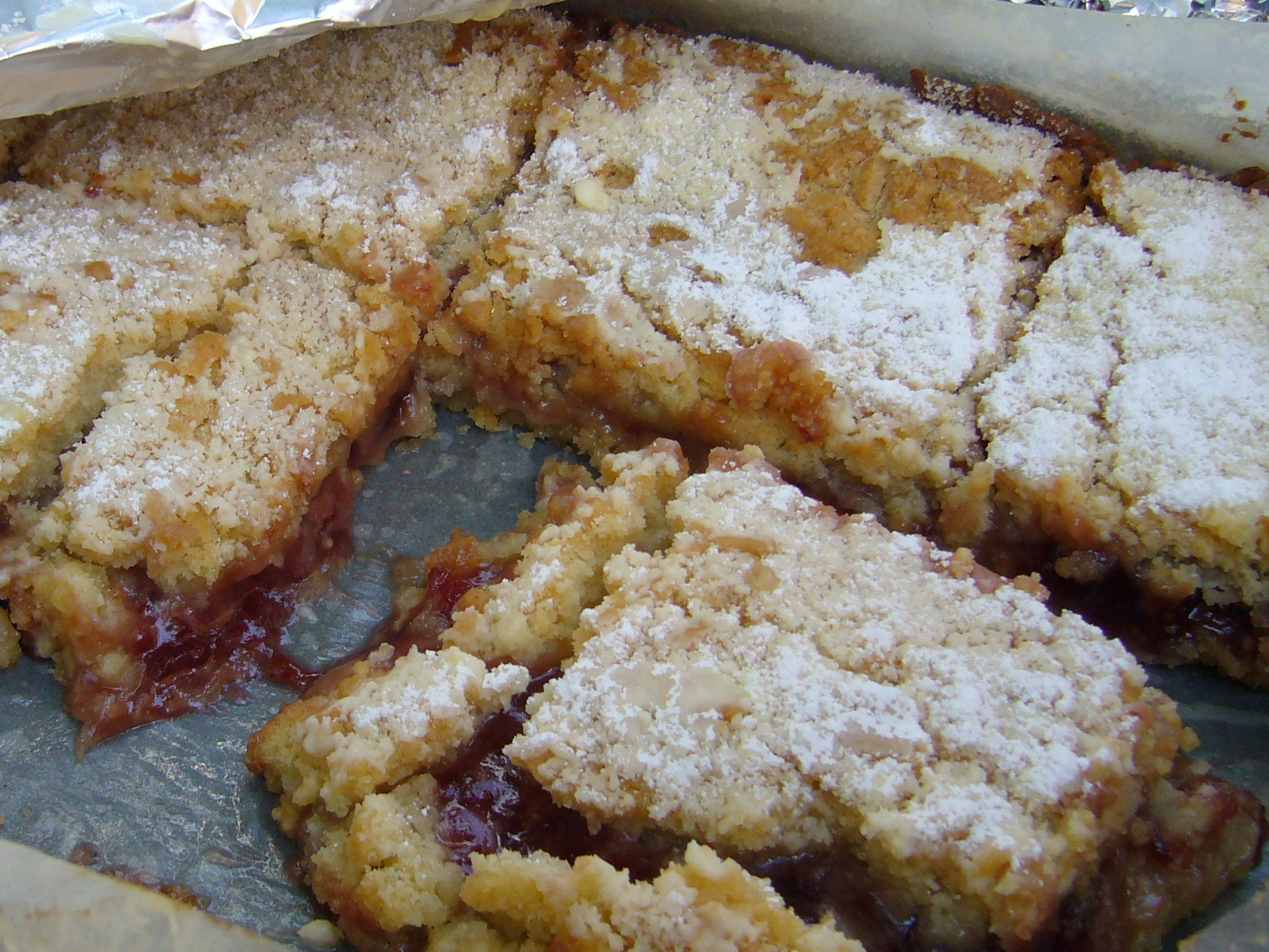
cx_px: 367
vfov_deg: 24.8
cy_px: 473
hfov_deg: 32.3
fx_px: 2163
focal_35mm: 59
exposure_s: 1/320
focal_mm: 6
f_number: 2.9
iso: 100
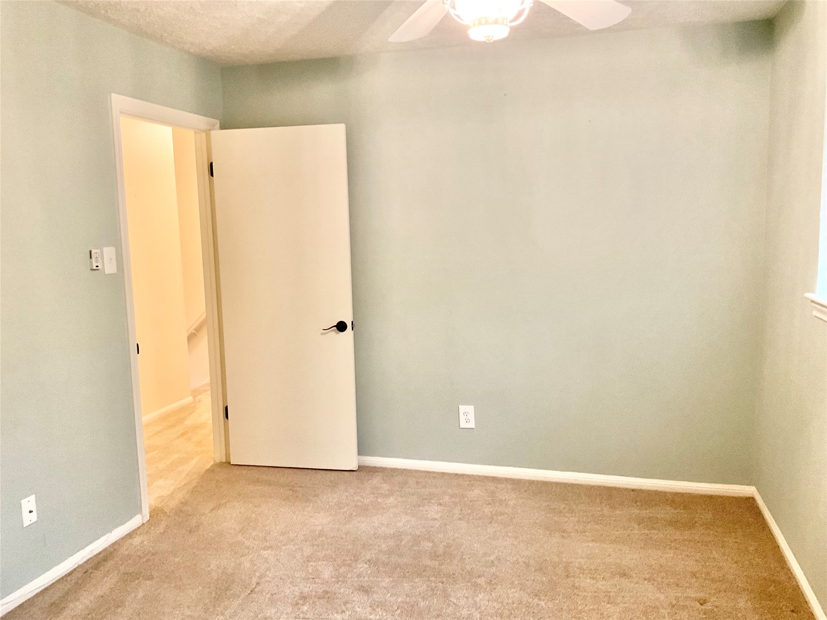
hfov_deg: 61.7
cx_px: 414
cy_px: 310
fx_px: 693
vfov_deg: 48.2
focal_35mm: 29
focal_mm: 3
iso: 320
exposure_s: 1/30
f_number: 1.8
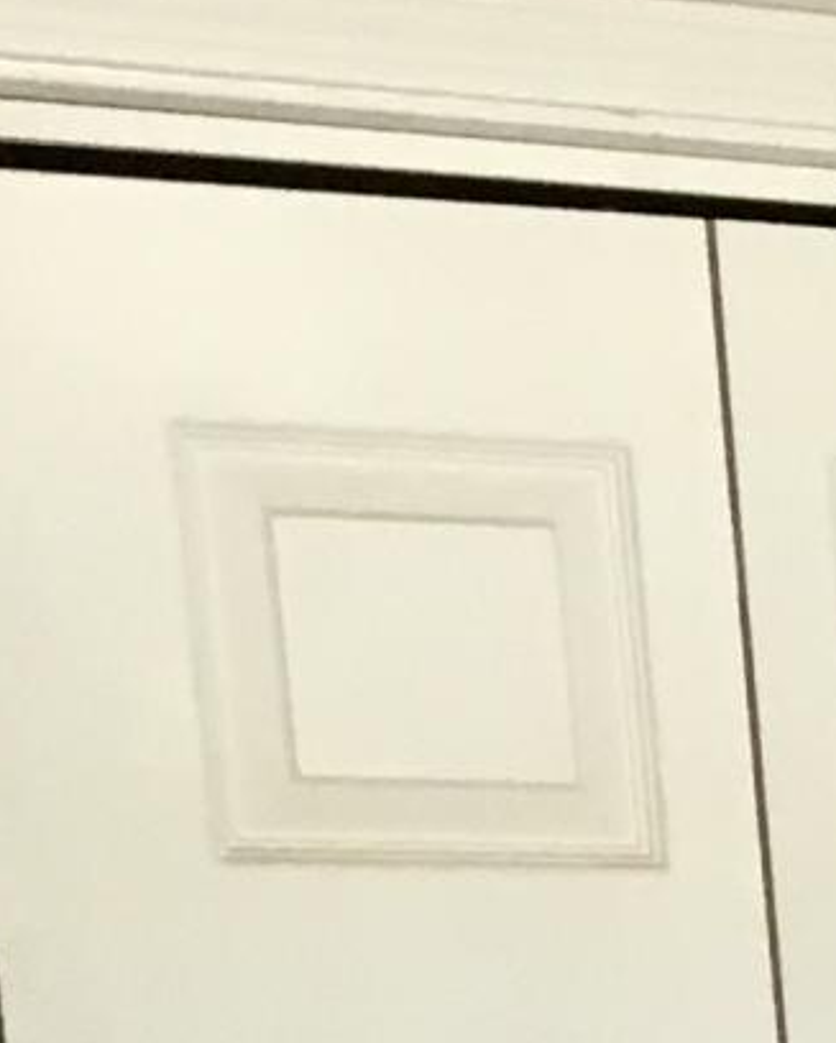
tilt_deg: -14.1
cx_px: 3318
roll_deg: -0.7
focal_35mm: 208
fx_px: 6426
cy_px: 2694
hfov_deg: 6.2
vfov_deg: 8.3
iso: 64
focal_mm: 4.15
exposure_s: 1/30
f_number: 2.2
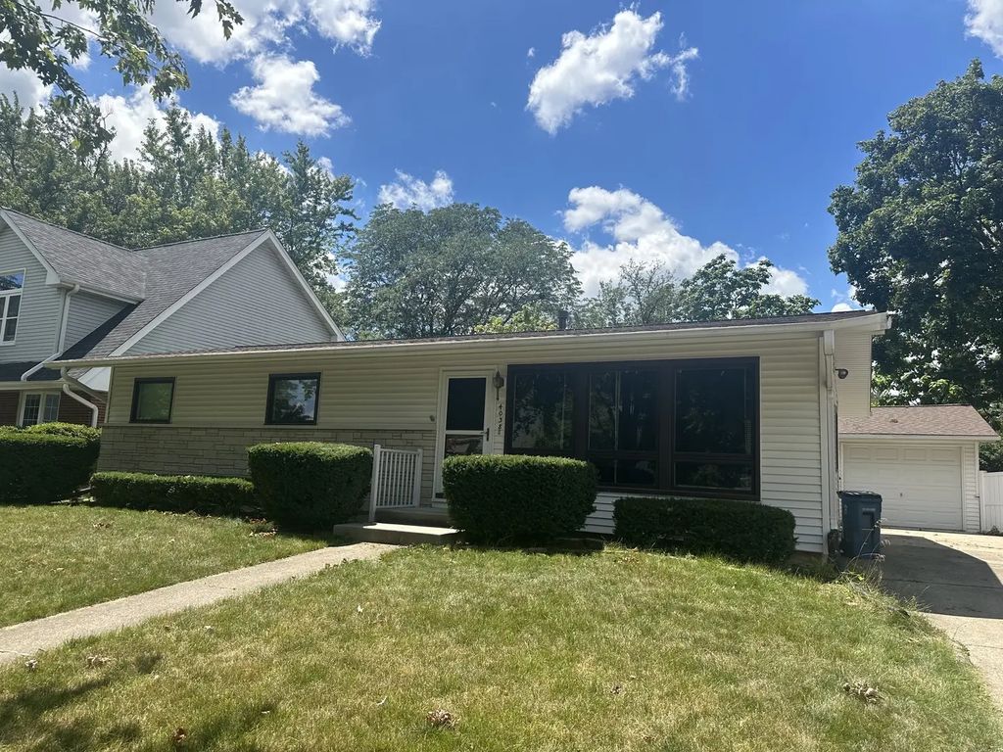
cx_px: 502
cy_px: 376
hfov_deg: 71.6
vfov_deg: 56.8
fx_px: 695
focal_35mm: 24
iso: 80
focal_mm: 6.86
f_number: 1.78
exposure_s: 1/3861
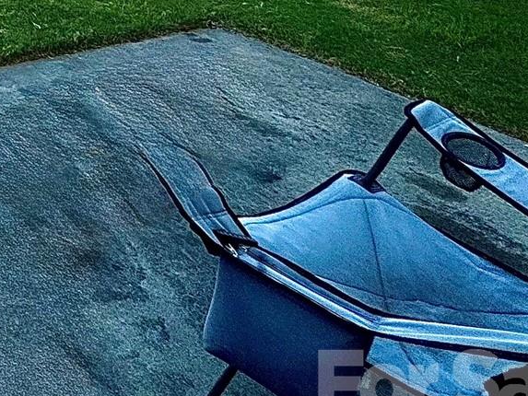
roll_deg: -0.6
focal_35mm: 50
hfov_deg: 24.9
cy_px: -177
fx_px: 763
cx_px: -332
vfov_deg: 23.9
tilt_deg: -11.7
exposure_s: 1/2415
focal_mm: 2.22
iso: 40
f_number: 2.2
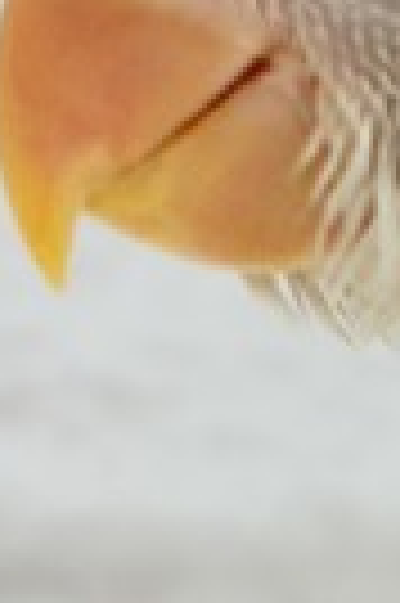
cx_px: 1025
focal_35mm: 259
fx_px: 4328
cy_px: 63
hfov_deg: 5.1
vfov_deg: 7.9
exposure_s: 1/100
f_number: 1.6
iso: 64
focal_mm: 5.96
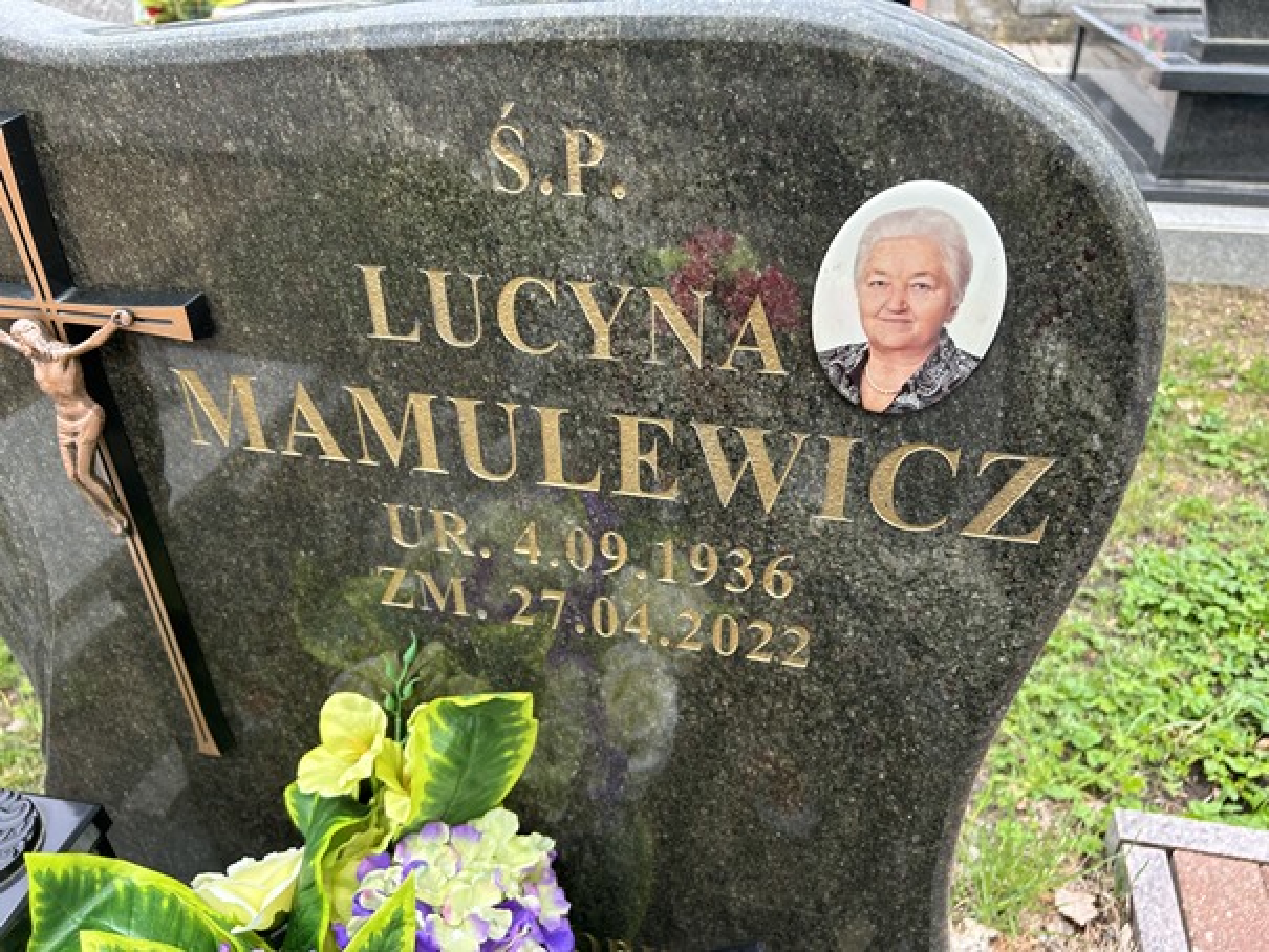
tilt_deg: -30.6
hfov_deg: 67.3
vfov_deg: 53.1
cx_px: 634
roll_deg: +1.2
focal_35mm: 26
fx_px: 953
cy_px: 476
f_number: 1.5
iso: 50
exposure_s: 1/397
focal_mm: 5.7
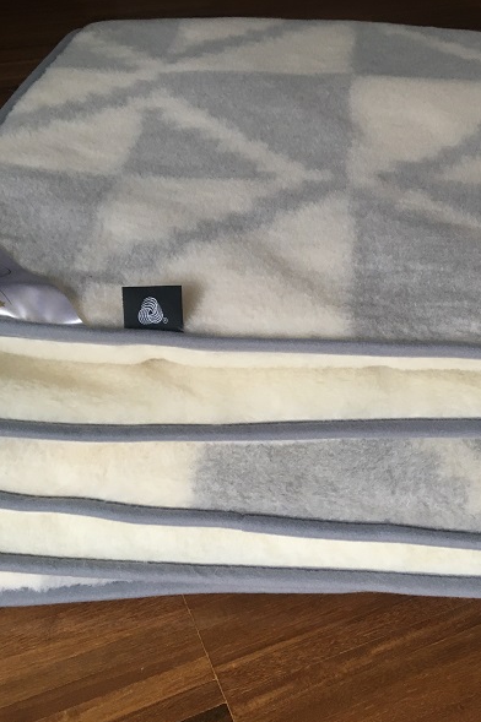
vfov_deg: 47.4
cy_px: 363
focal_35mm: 41
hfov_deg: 32.4
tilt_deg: -37.7
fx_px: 823
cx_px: 313
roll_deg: +0.1
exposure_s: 1/33
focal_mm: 4.15
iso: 100
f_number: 2.2
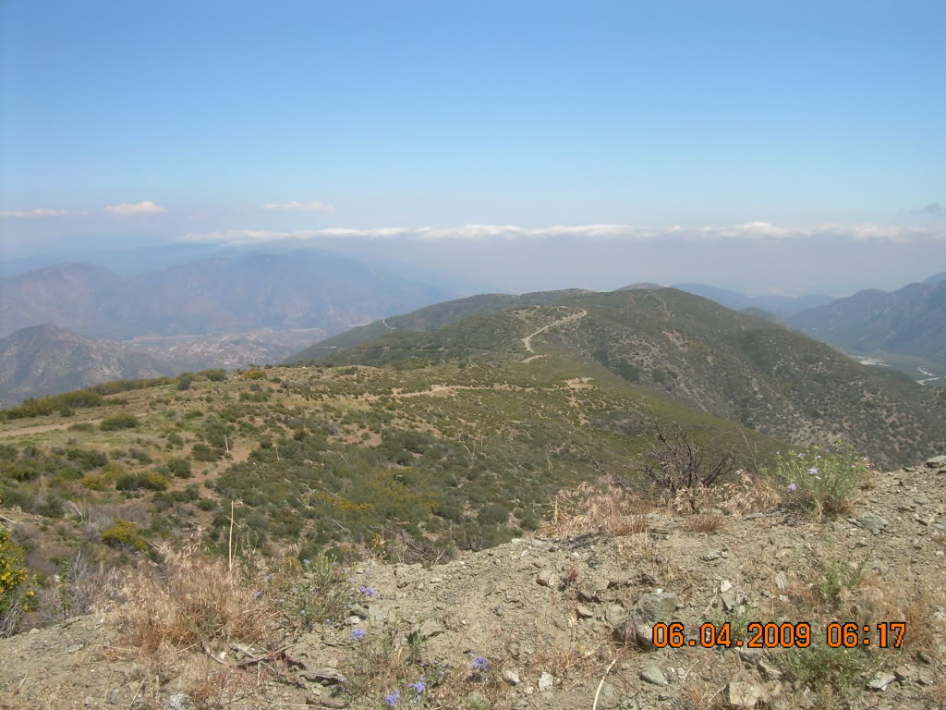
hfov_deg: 49.0
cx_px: 473
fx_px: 1038
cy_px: 355
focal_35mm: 38
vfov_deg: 37.7
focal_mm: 6.3
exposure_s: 1/458
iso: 50
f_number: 4.6
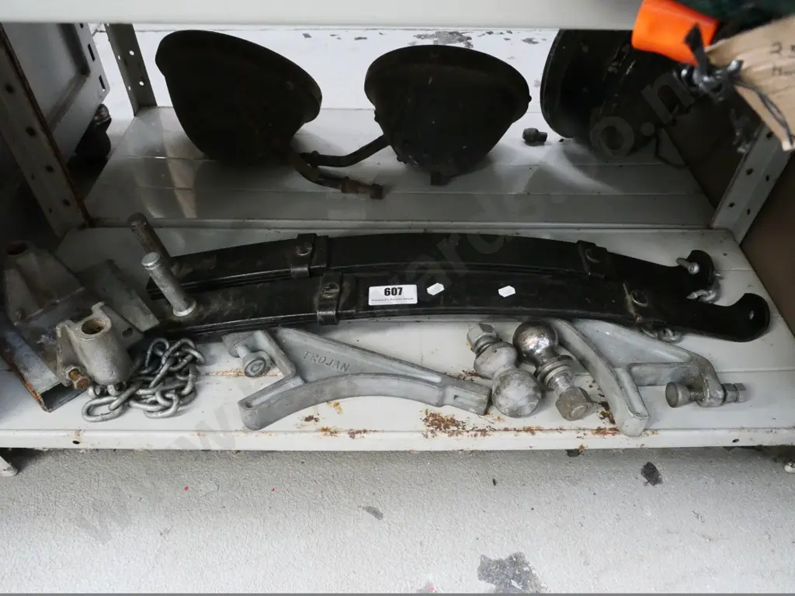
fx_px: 551
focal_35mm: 24
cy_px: 298
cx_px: 398
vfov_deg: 56.8
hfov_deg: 71.6
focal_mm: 12
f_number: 5.6
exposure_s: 1/80
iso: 6400
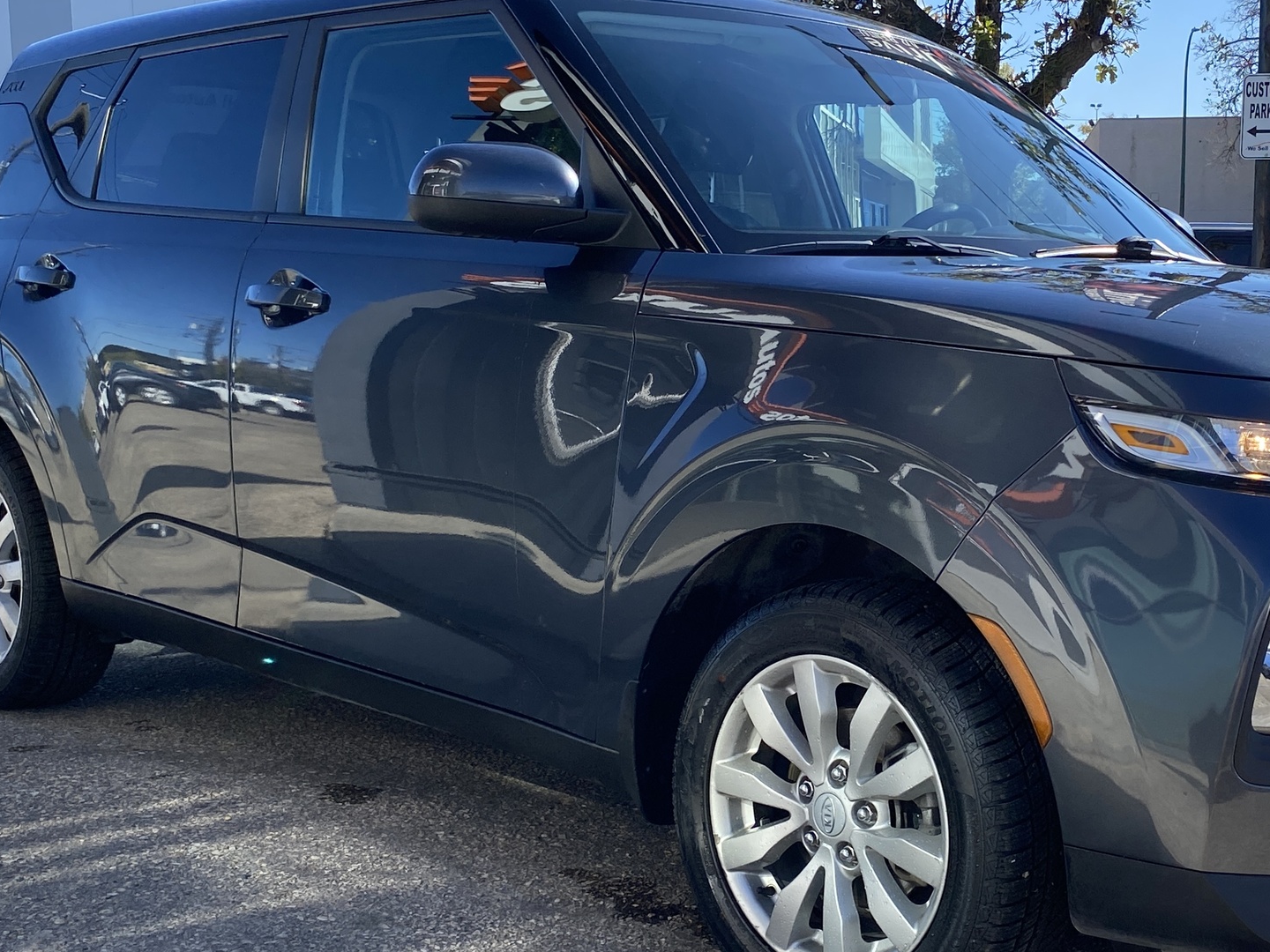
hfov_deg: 36.2
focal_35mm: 52
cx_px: 901
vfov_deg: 28.0
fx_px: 1908
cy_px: 543
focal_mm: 4.25
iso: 32
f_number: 1.8
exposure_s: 1/1300
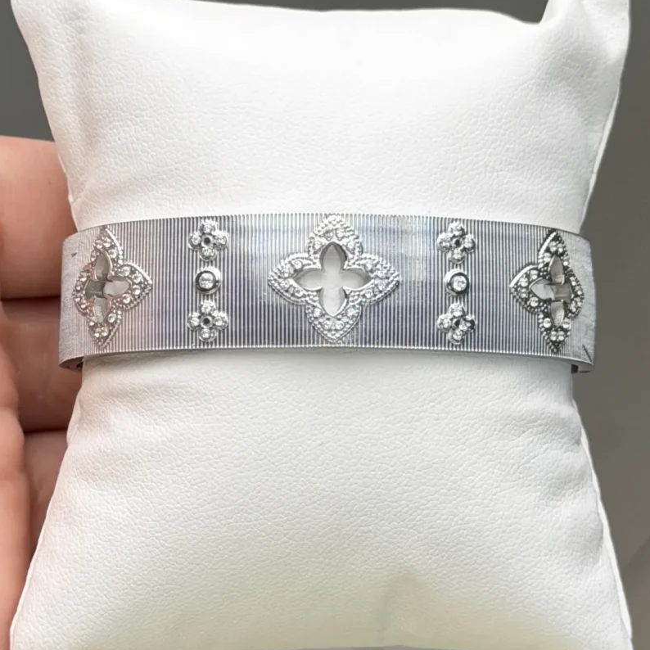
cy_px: 303
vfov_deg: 30.0
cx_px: 327
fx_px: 1211
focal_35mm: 57
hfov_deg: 30.0
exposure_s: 1/786
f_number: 1.78
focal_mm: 6.76
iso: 80
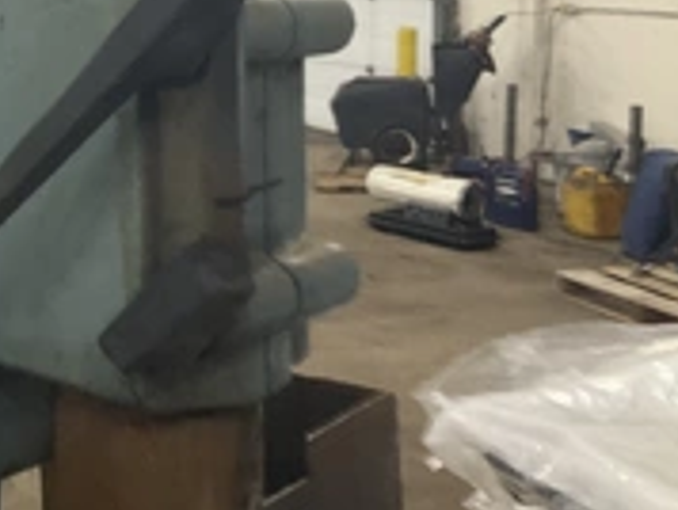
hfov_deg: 27.6
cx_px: -42
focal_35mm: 65
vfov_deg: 22.0
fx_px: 1275
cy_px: 23
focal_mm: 3
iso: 200
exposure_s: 1/60
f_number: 1.8
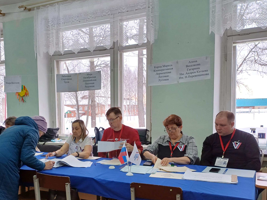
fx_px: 293
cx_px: 90
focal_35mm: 38
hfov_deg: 48.2
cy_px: 130
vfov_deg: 37.4
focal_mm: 4.65
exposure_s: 1/50
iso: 64
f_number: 1.8
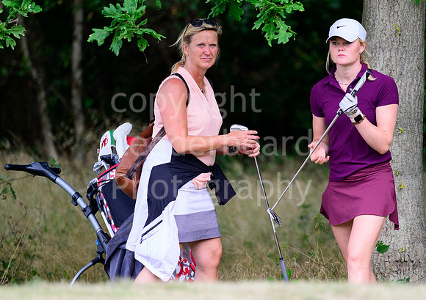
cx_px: 266
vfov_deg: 2.7
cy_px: 177
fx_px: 6490
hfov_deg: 3.8
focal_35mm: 539
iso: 1600
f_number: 5.6
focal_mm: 400
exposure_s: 1/640
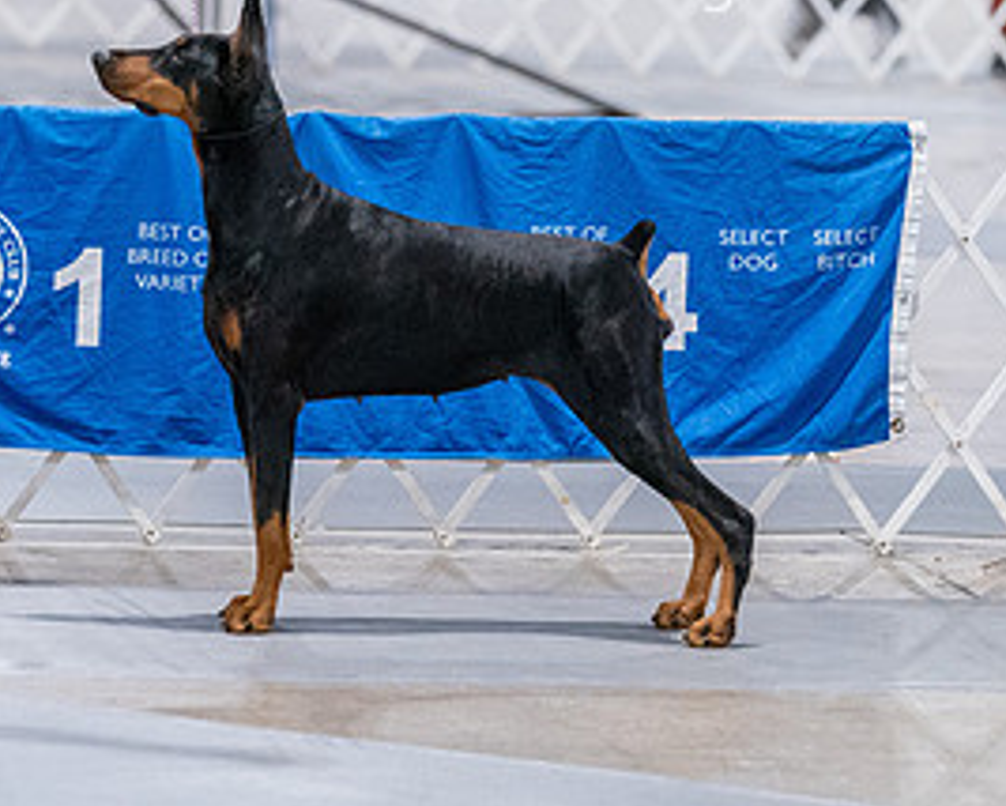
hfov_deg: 5.9
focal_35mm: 328
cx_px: 335
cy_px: 92
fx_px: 9773
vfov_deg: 4.7
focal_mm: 161
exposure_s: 1/320
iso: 6400
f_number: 3.2
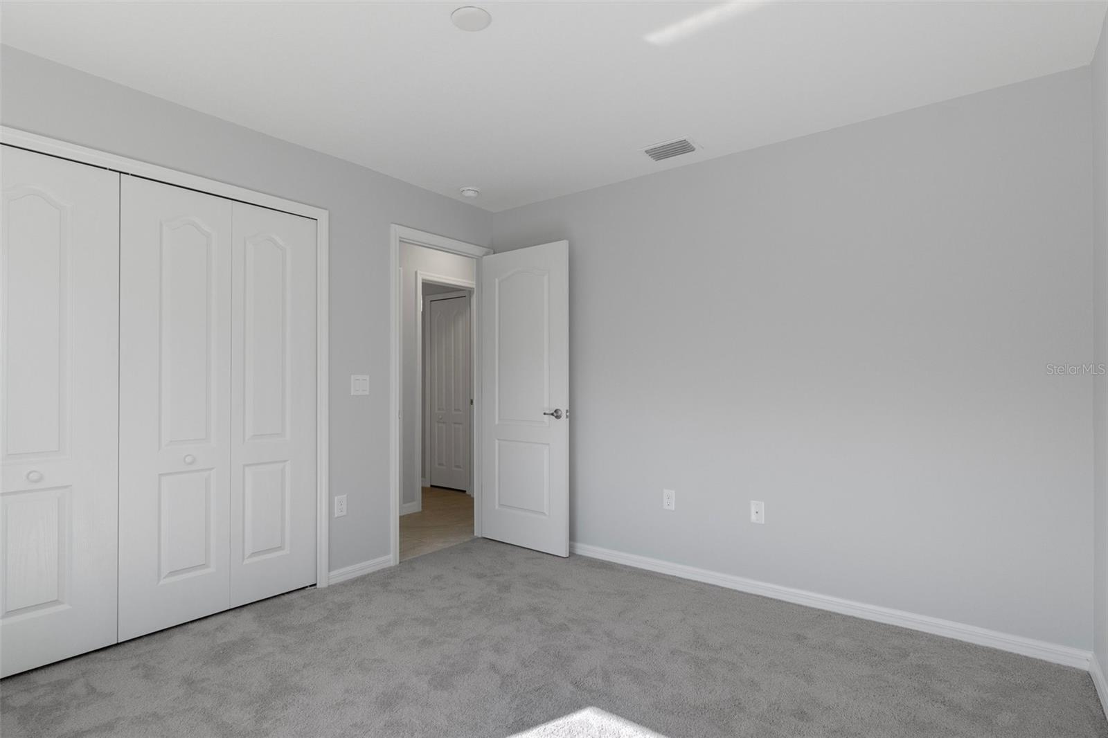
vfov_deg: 67.4
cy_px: 369
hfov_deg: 90.0
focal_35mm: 18
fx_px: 554
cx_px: 554
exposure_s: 1/8
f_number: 8
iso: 320
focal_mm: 12
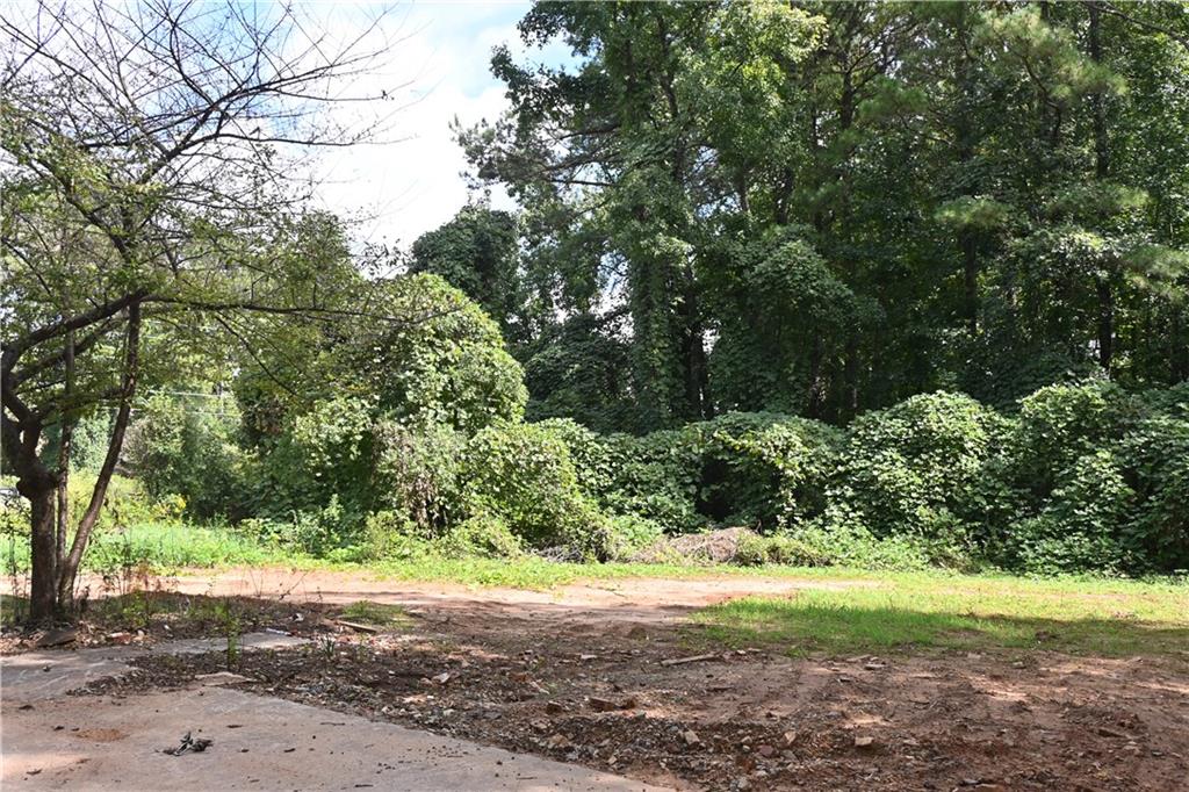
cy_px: 396
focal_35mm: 34
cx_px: 594
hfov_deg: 55.1
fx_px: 1139
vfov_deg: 38.3
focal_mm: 23
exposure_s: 1/250
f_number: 5.6
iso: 180
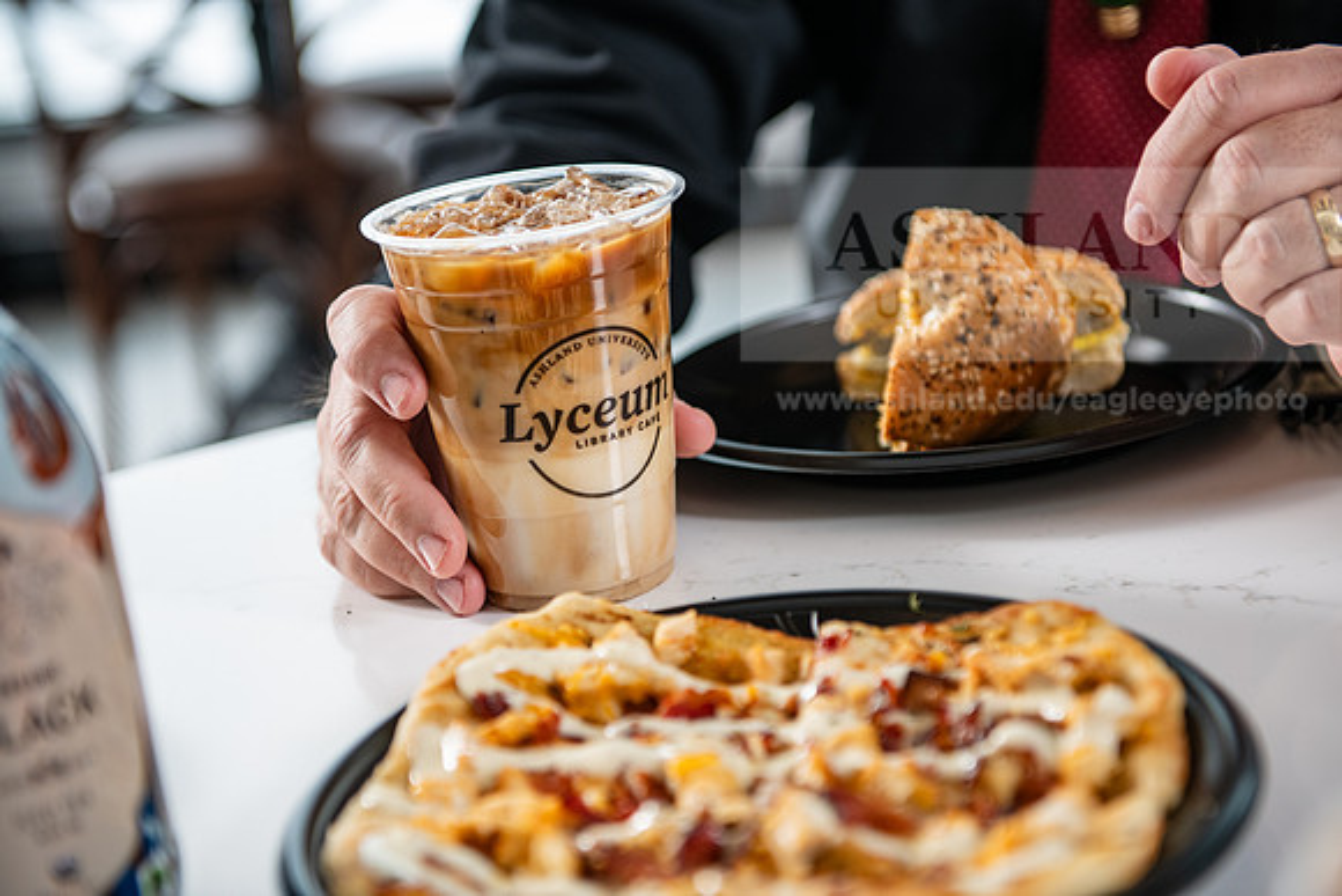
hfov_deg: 28.8
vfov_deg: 19.5
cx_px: 671
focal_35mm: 70
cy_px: 448
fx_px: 2610
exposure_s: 1/200
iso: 400
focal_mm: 70
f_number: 3.5
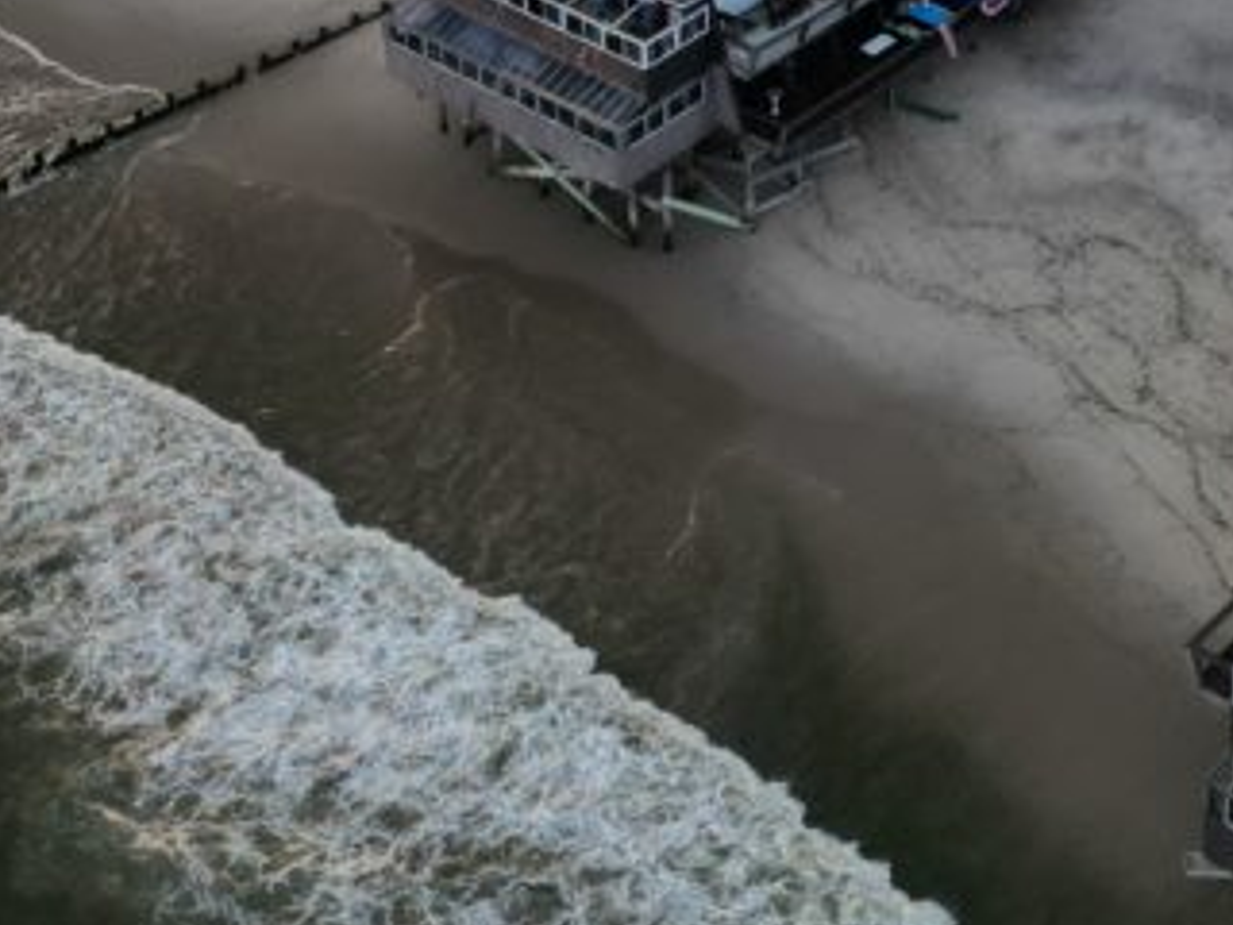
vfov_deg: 16.5
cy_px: -528
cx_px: 931
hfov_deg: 24.1
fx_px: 2850
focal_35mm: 80
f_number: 1.7
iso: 100
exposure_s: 1/500
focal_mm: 6.72
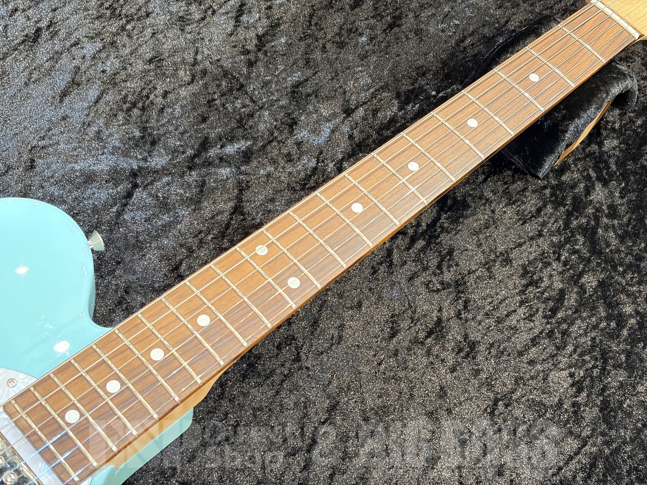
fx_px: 972
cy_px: 242
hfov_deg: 36.8
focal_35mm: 52
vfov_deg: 28.0
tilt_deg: -55.5
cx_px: 324
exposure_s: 1/30
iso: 320
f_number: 1.6
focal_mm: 5.96
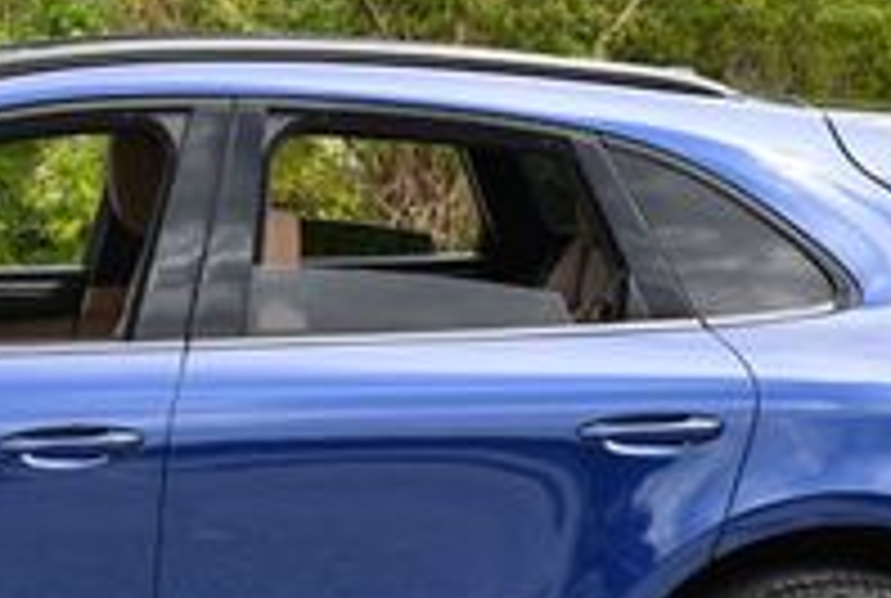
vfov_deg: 9.7
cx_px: 0
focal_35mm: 142
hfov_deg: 14.2
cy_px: 247
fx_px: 3522
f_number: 6.3
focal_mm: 22
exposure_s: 1/250
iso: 200
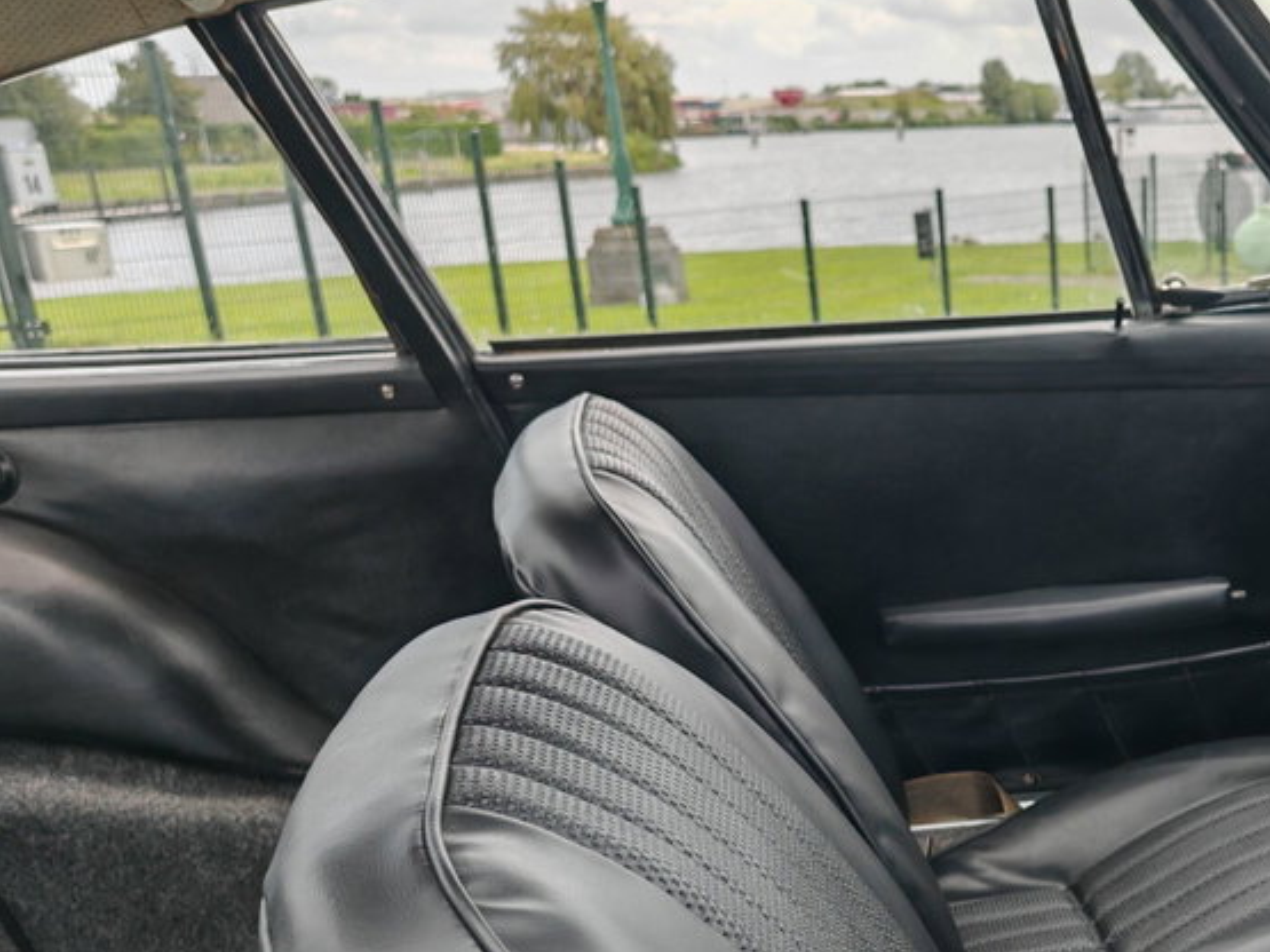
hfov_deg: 36.9
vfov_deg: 29.2
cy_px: 828
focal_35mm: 48
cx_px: 1169
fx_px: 1761
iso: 50
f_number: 1.6
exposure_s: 1/610
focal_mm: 5.4
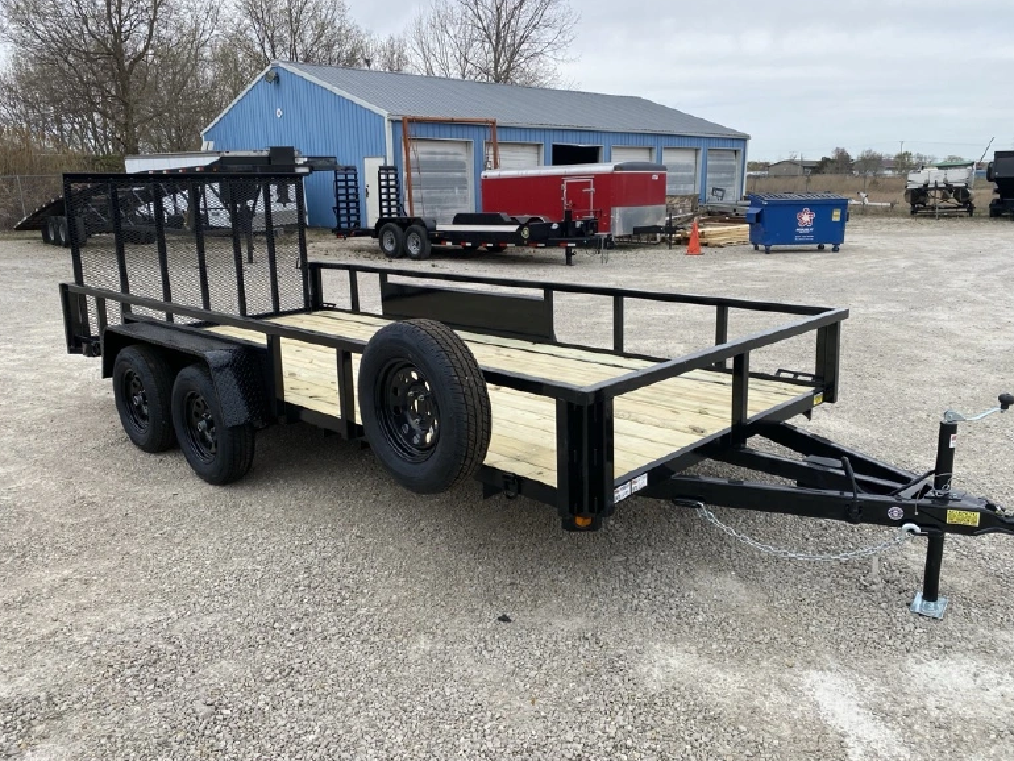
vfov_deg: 51.4
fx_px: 791
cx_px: 518
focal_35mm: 27
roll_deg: +1.1
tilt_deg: -11.6
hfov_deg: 65.3
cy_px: 370
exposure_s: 1/1629
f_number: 1.8
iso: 32
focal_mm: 4.25
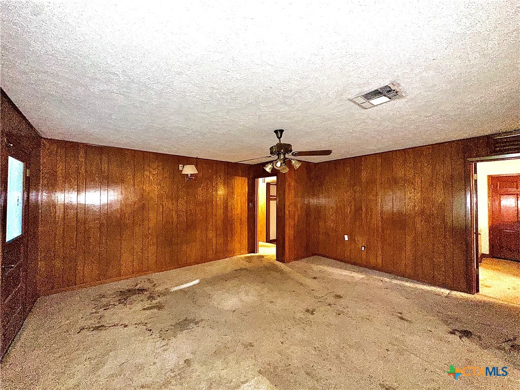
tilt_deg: +0.8
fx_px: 210
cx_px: 260
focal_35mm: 14
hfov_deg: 102.1
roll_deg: -0.7
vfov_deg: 85.7
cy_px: 195
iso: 800
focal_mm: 2.22
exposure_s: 1/22
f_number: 2.2
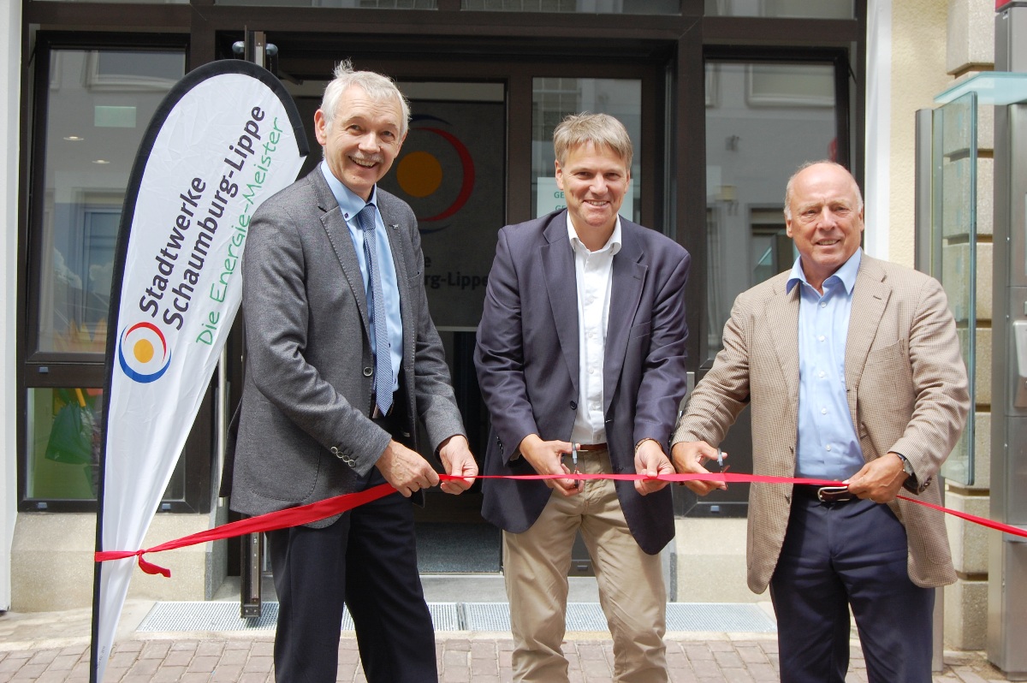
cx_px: 514
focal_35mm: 57
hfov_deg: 35.1
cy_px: 342
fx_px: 1625
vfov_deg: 23.7
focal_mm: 38
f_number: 7.1
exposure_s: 1/200
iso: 200
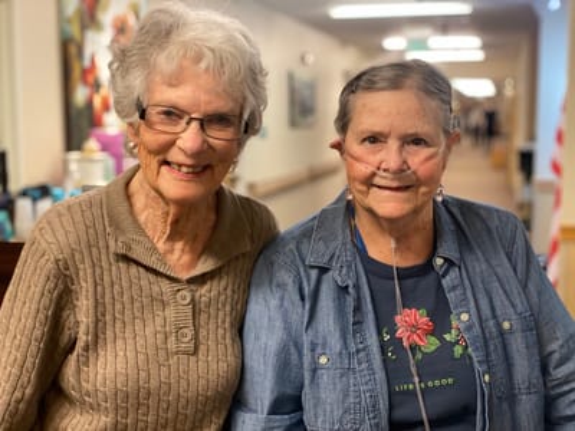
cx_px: 288
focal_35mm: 52
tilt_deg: -7.3
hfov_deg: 36.8
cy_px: 216
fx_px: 864
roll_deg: +0.1
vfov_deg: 28.0
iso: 200
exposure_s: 1/40
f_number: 2
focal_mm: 6
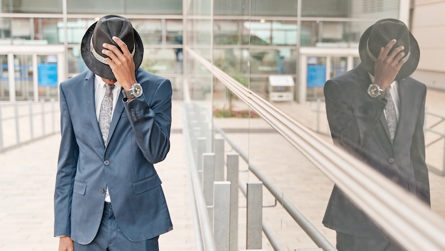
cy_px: 118
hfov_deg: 43.7
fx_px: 555
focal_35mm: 47
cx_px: 223
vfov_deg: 25.5
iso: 640
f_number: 2.8
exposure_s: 1/250
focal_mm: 44
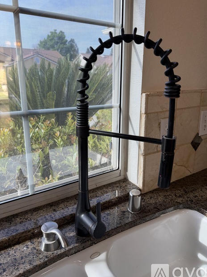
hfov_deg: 53.0
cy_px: 132
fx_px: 207
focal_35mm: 26
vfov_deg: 67.3
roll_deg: -1.7
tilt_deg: -16.5
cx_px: 112
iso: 80
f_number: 1.78
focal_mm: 6.76
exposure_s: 1/202
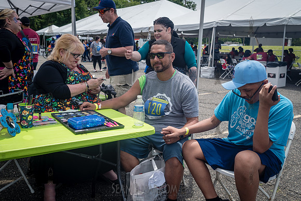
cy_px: 100
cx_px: 150
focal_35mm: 35
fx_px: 293
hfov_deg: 54.4
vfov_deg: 37.9
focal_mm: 35
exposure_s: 1/640
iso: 200
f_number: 5.6
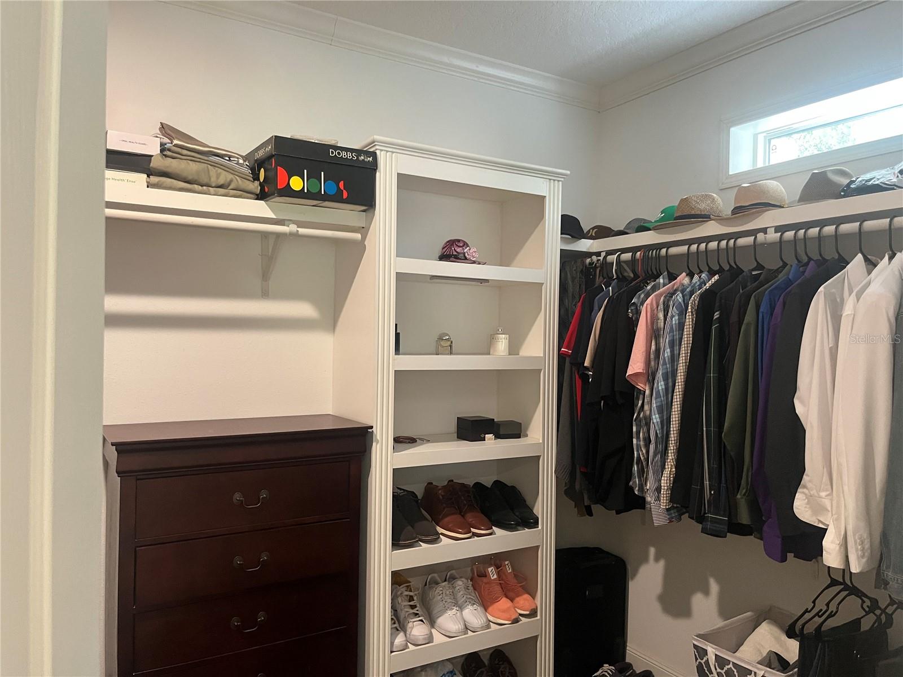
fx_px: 678
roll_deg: -0.8
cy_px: 338
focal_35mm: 26
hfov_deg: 67.3
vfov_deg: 53.1
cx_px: 452
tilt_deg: +1.7
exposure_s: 1/60
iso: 320
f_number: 1.6
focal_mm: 5.1
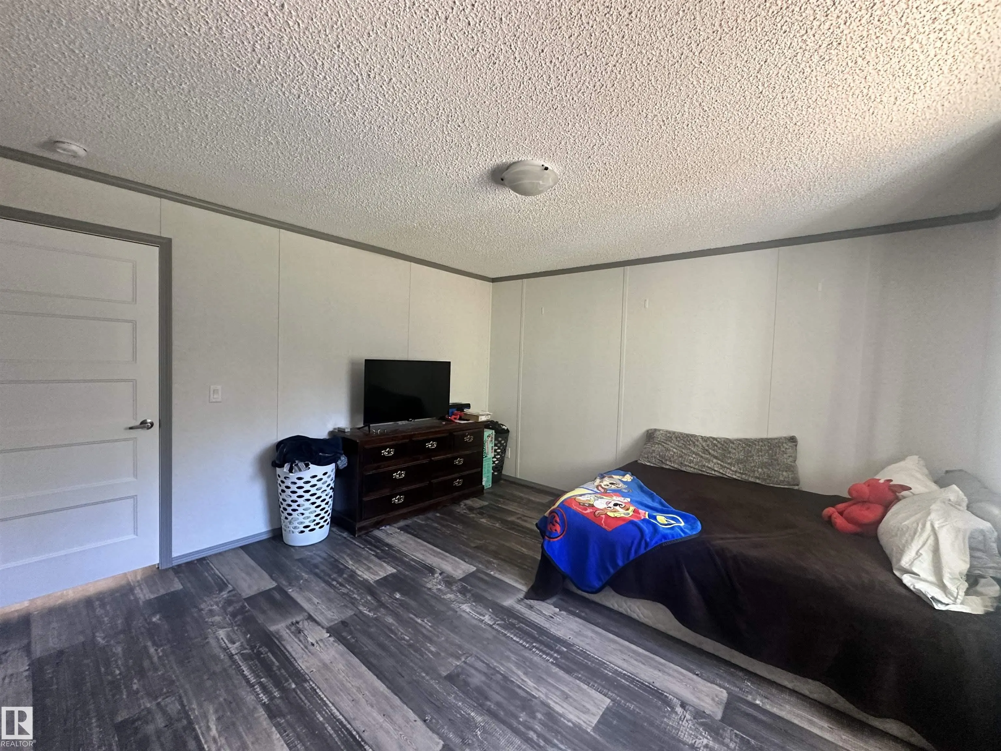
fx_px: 405
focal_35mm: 14
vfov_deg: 85.7
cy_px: 376
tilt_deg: -2.9
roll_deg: -2.1
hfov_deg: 102.1
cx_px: 500
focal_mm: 2.22
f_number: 2.2
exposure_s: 1/60
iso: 320
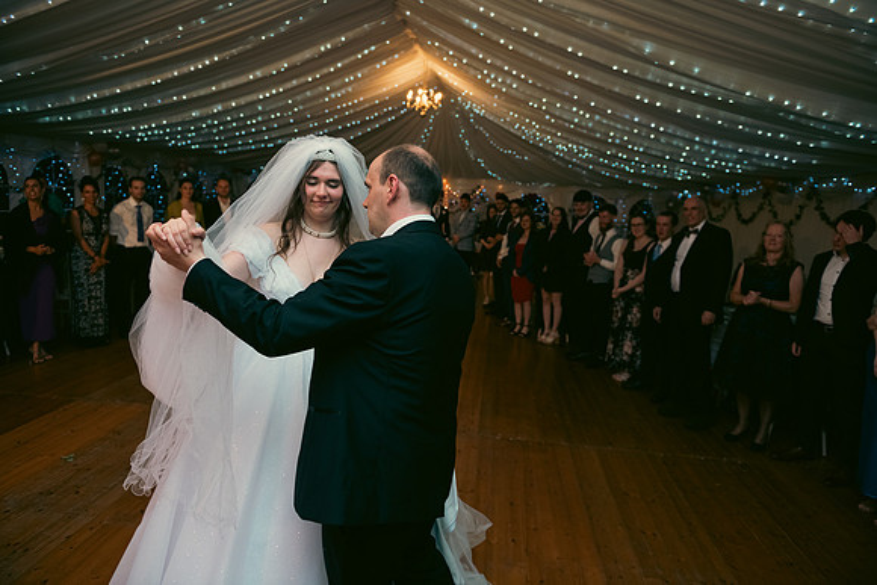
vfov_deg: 53.2
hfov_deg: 73.7
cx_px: 438
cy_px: 292
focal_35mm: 24
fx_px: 585
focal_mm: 24
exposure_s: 1/160
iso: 800
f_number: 3.5
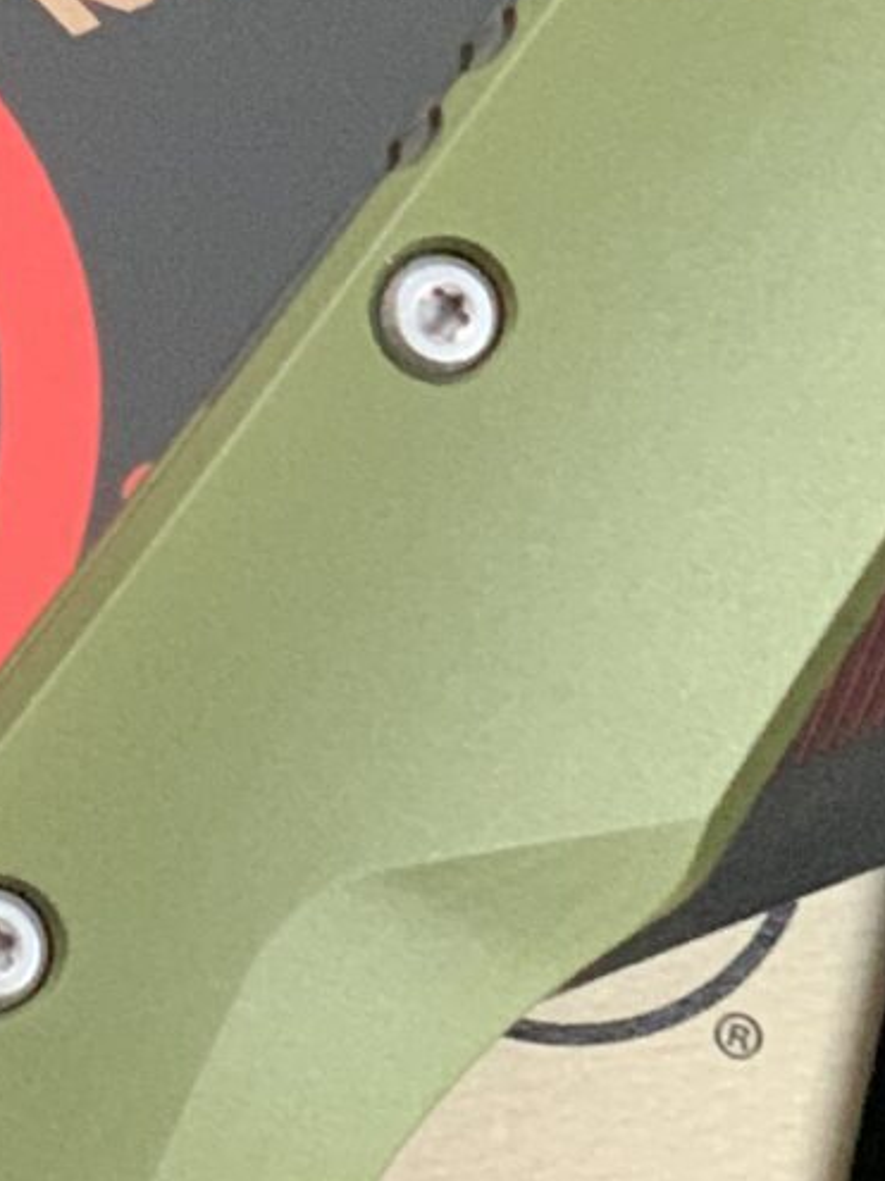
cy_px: 1720
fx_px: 9174
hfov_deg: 5.5
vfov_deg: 7.3
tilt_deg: -73.2
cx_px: -208
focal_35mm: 269
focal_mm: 6
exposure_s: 1/50
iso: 250
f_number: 2.4
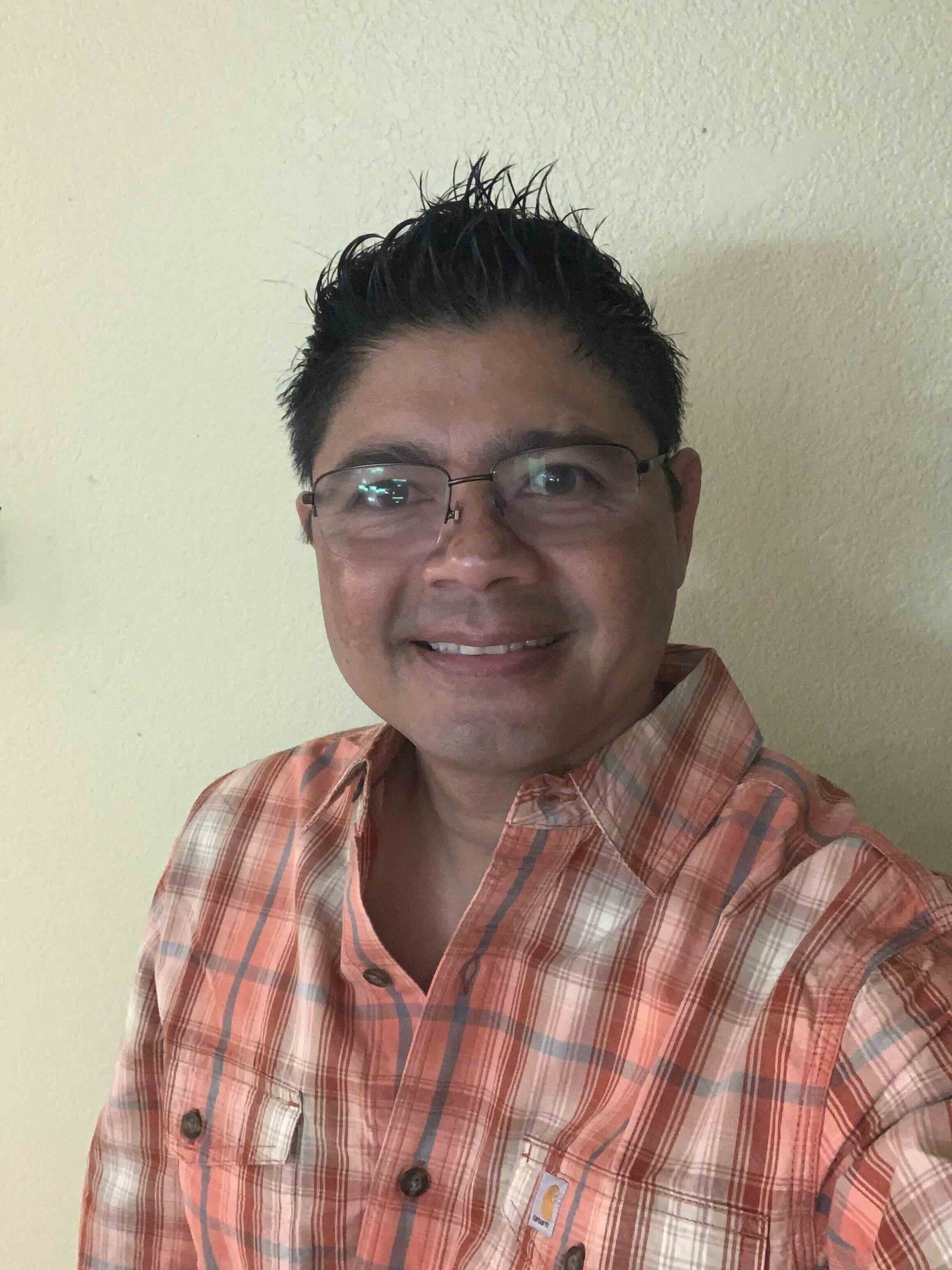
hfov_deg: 44.2
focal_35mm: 32
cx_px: 476
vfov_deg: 56.8
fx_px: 1173
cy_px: 635
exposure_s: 1/30
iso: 250
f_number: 2.2
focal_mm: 2.87
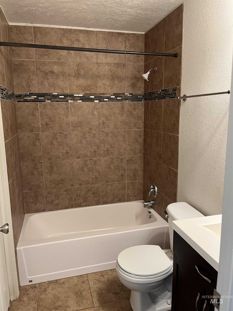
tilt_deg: -16.1
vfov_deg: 67.3
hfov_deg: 53.1
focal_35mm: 26
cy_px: 156
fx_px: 233
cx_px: 116
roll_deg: +1.6
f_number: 1.6
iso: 250
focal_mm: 5.1
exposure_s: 1/60
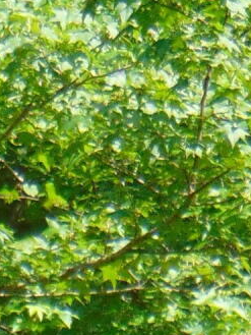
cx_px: 385
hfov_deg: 1.8
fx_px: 7816
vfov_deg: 2.4
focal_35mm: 809
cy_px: 779
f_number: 4
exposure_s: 1/250
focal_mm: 23.9
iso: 80
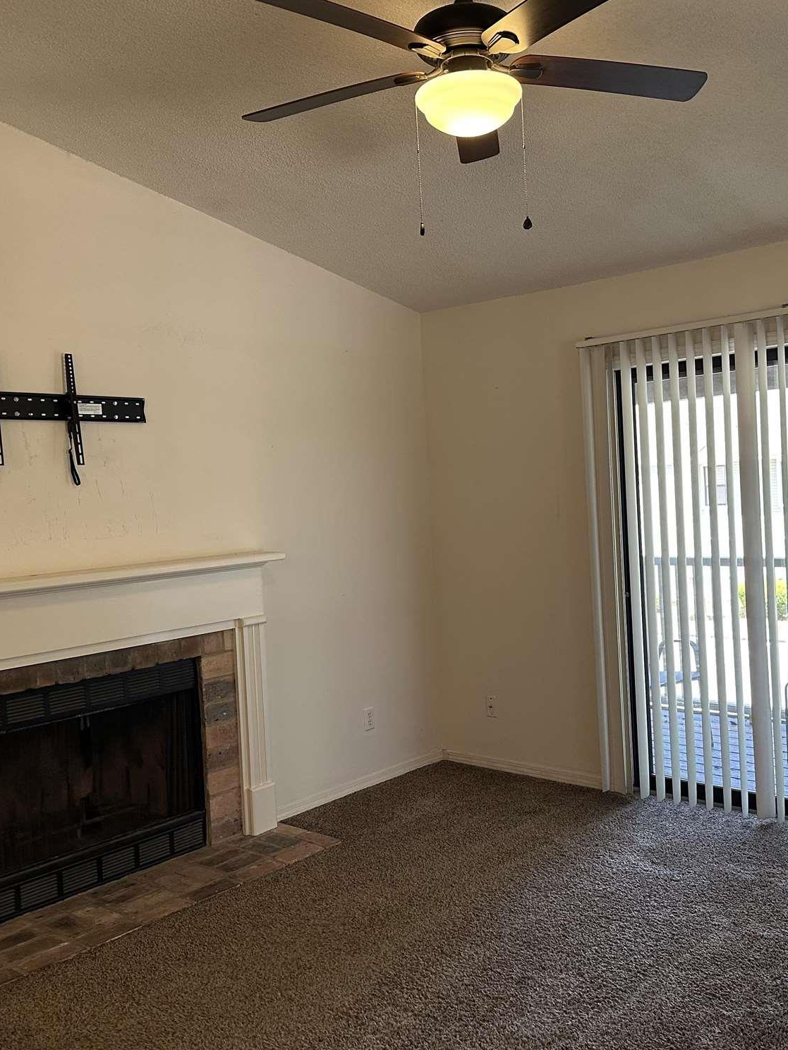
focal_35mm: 33
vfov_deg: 55.3
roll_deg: +2.4
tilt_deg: -2.7
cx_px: 465
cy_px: 520
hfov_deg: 42.8
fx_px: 1001
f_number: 1.78
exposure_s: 1/120
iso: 200
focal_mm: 6.86
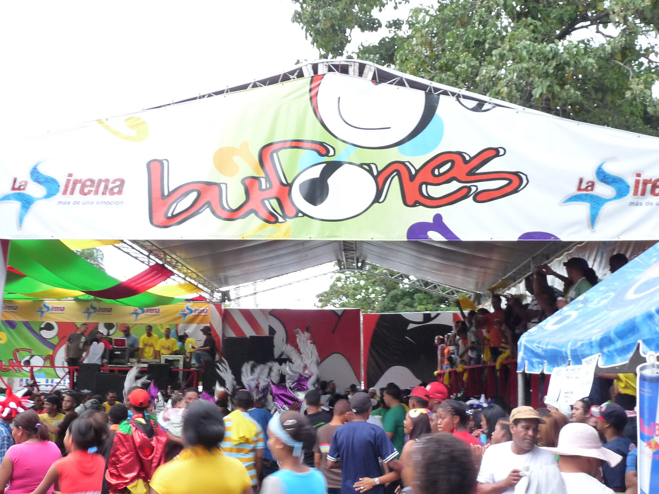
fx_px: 761
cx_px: 330
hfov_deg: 46.8
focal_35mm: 40
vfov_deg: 36.0
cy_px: 247
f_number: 2.8
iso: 320
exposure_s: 1/30
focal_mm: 4.9
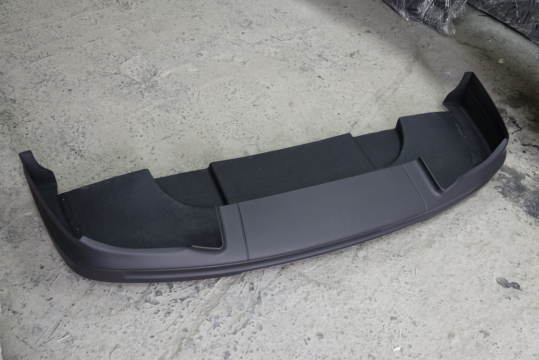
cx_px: 270
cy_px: 180
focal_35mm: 34
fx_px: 509
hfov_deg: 55.8
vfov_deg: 38.9
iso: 400
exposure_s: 1/40
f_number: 2.8
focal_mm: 12.33
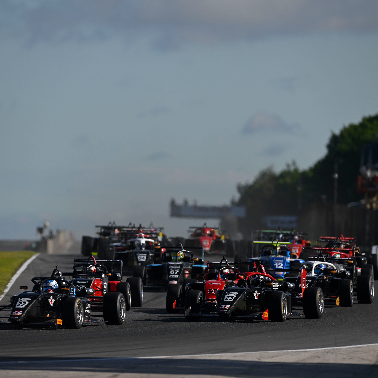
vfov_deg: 3.4
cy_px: 189
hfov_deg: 3.4
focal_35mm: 511
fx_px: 6313
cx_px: 151
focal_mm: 400
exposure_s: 1/1600
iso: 320
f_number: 4.5
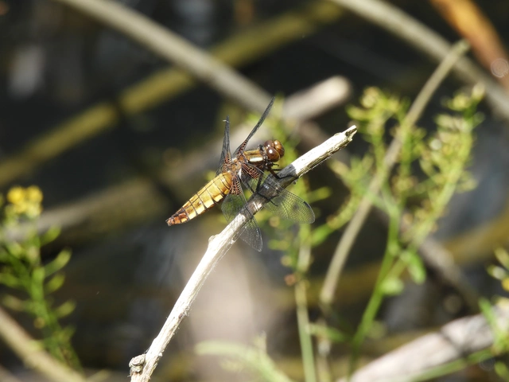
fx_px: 11763
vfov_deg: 1.9
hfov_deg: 2.5
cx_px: 254
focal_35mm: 800
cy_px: 191
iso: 100
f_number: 6.3
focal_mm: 143
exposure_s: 1/200
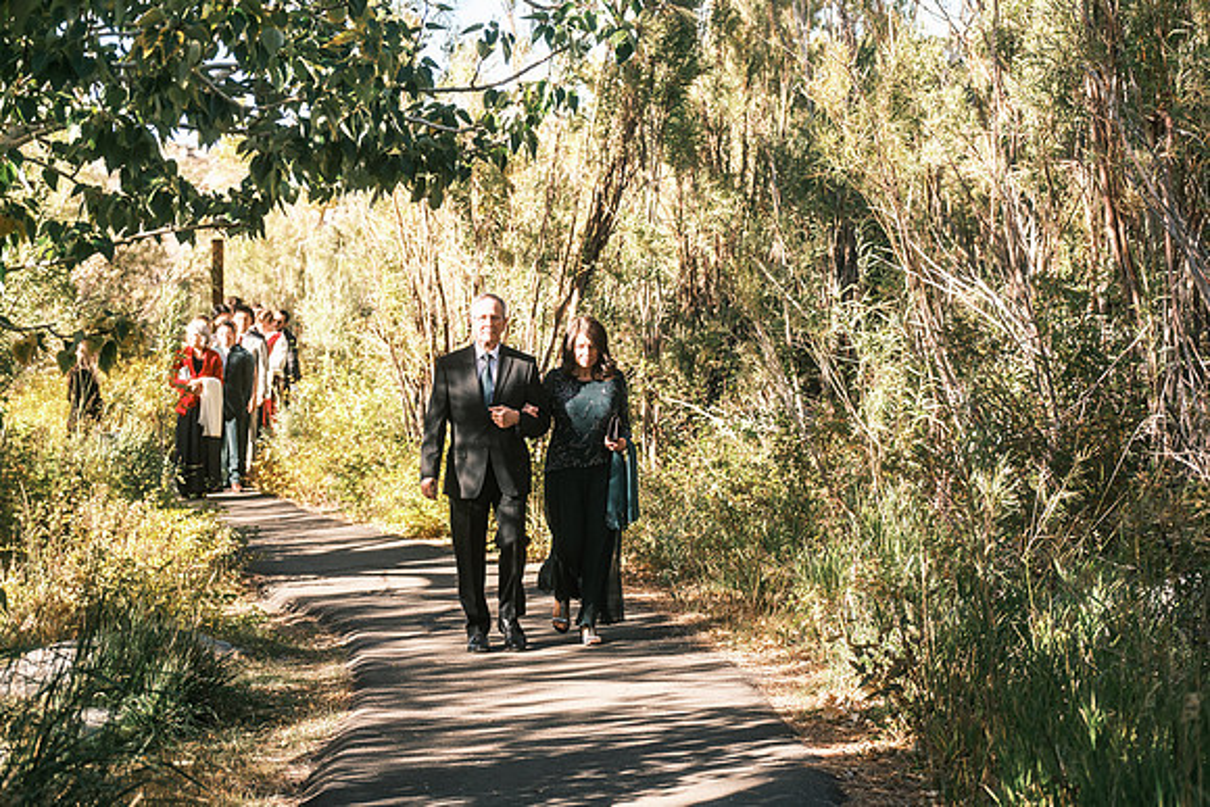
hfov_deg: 24.2
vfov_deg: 16.3
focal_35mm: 84
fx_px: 2824
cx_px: 605
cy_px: 404
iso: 200
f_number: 2.8
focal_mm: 56.3
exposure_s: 1/850
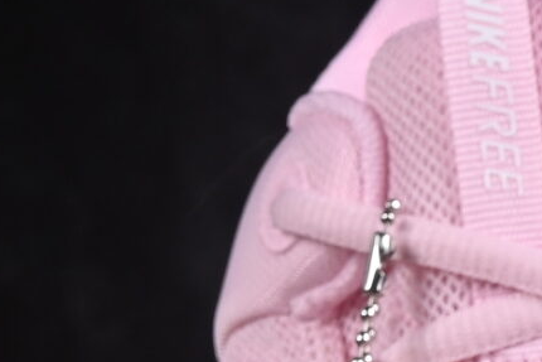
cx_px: 891
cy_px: 757
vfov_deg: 3.1
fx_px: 6717
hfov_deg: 4.6
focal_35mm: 446
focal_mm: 50
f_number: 8
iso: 160
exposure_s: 1/80
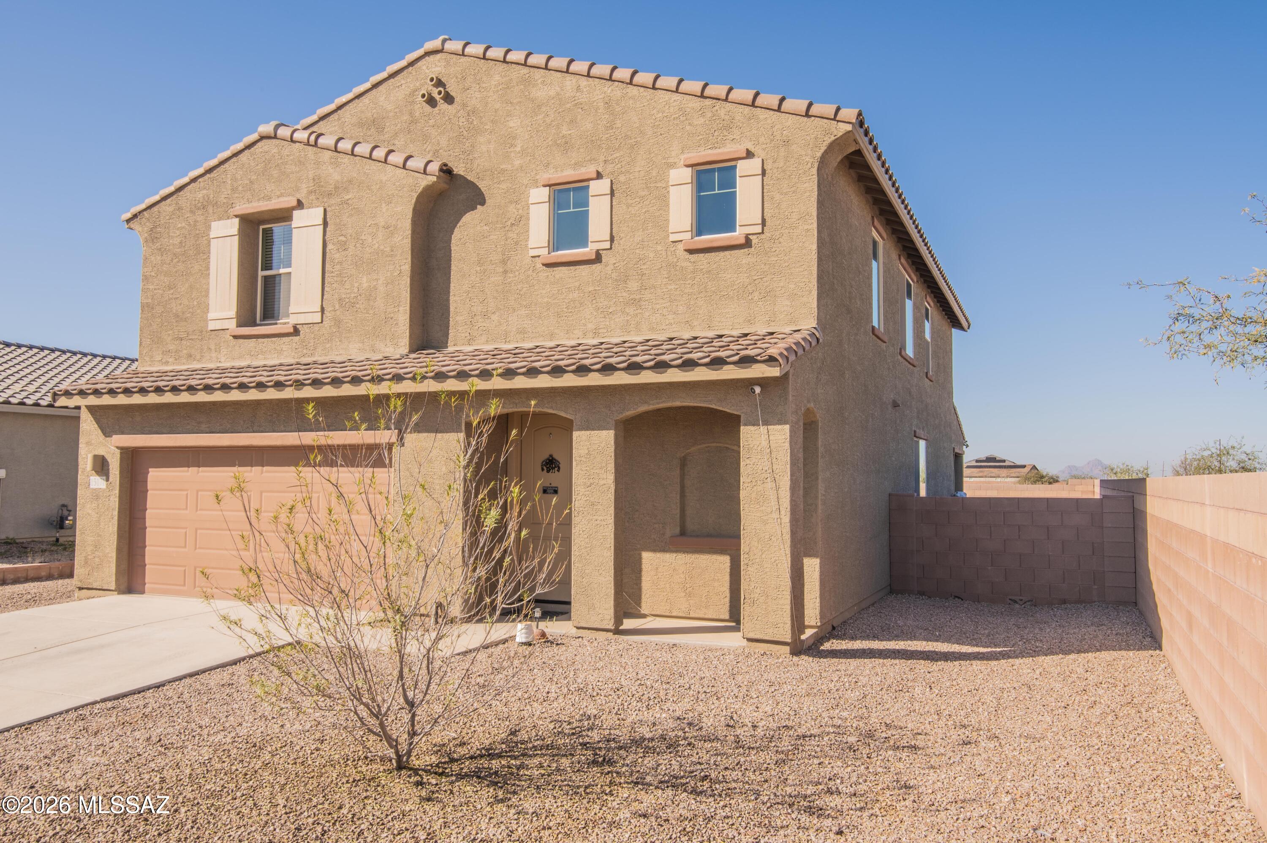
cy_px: 422
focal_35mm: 27
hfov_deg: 67.4
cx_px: 634
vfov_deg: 47.9
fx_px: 950
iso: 100
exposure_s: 1/40
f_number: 22
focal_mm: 27
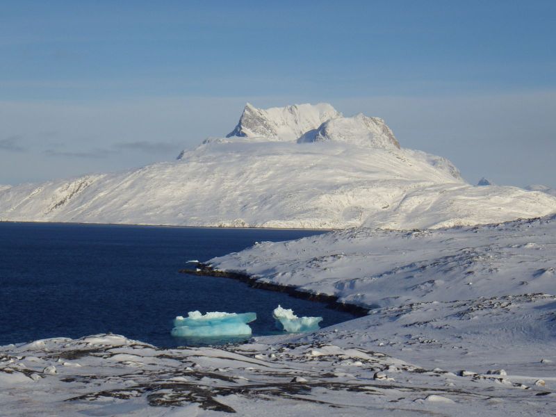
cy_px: 208
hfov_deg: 20.9
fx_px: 1510
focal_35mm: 94
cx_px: 278
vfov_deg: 15.7
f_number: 6
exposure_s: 1/1000
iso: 125
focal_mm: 16.7
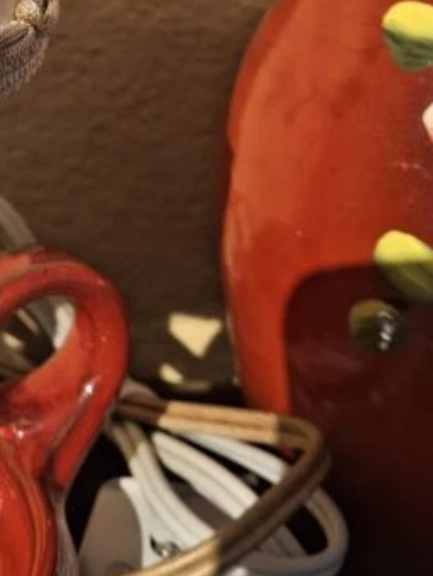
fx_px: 1250
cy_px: -47
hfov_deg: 18.5
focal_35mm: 75
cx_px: -100
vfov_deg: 24.4
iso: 25
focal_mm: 4.69
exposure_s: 1/2604
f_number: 1.8
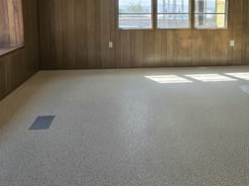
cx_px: 138
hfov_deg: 61.5
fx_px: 209
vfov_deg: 44.9
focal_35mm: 29
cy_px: 28
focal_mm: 2.2
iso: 50
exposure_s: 1/447
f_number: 2.2
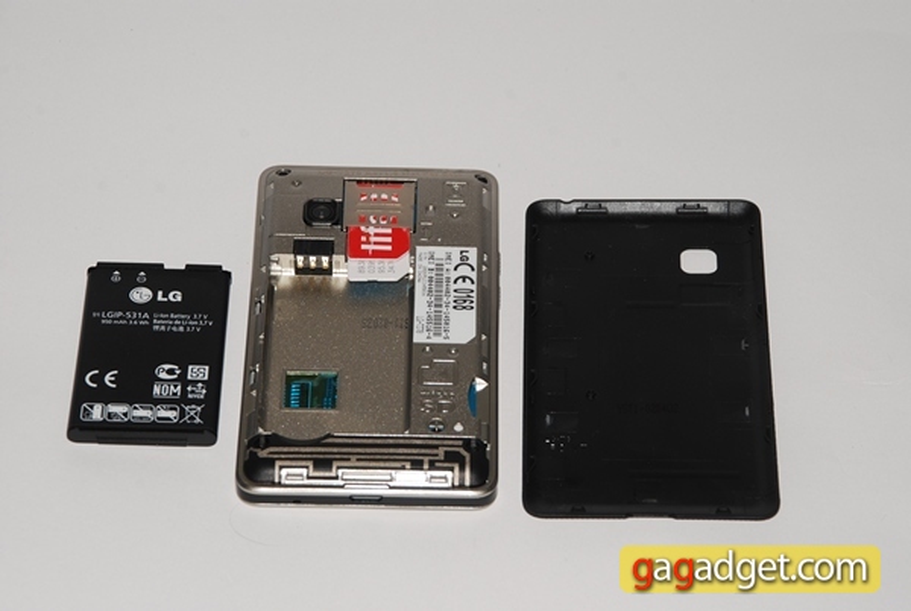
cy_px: 306
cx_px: 456
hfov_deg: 18.2
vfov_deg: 12.2
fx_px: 2851
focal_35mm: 112
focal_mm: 75
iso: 100
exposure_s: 1/60
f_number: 11
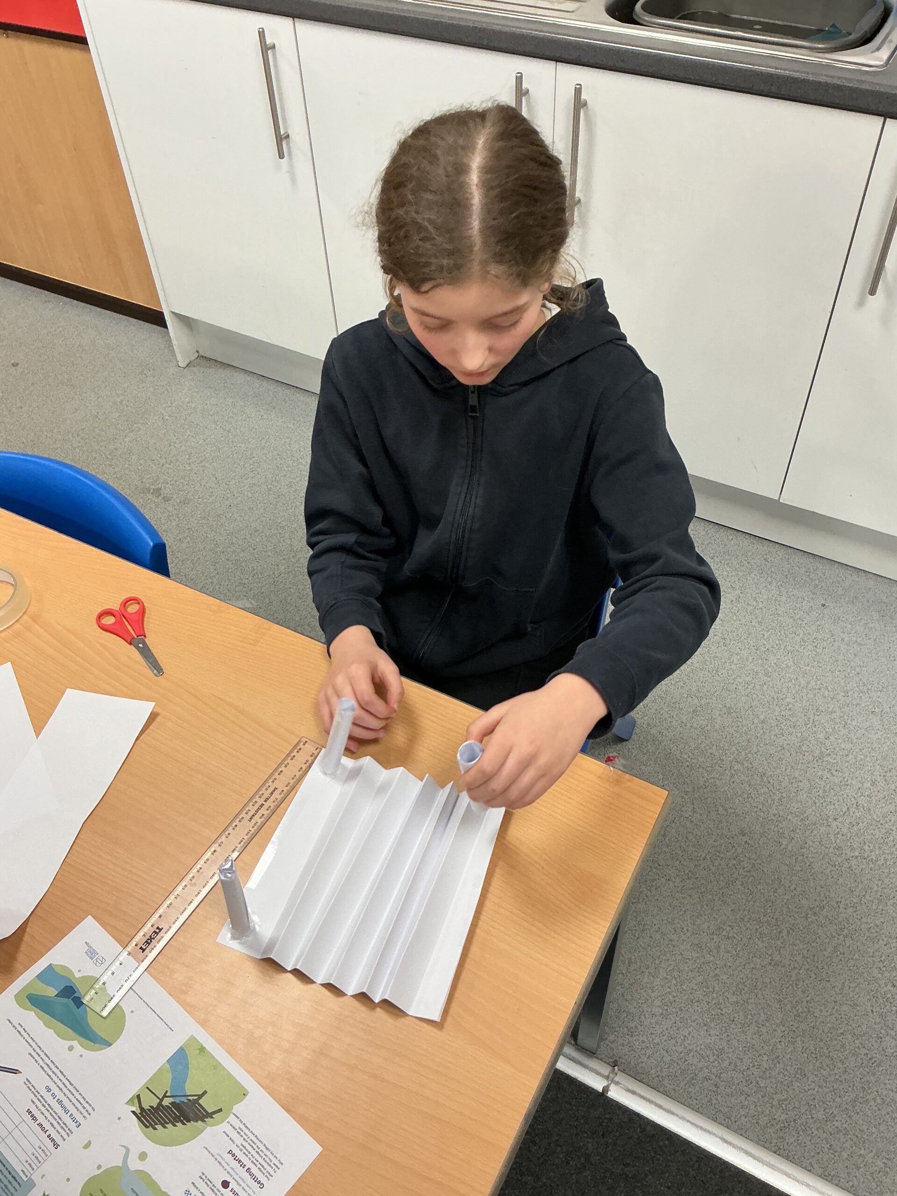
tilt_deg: -49.5
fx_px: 1002
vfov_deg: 61.7
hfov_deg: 48.2
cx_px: 448
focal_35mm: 29
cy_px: 598
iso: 80
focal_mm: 3
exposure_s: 1/60
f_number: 1.8
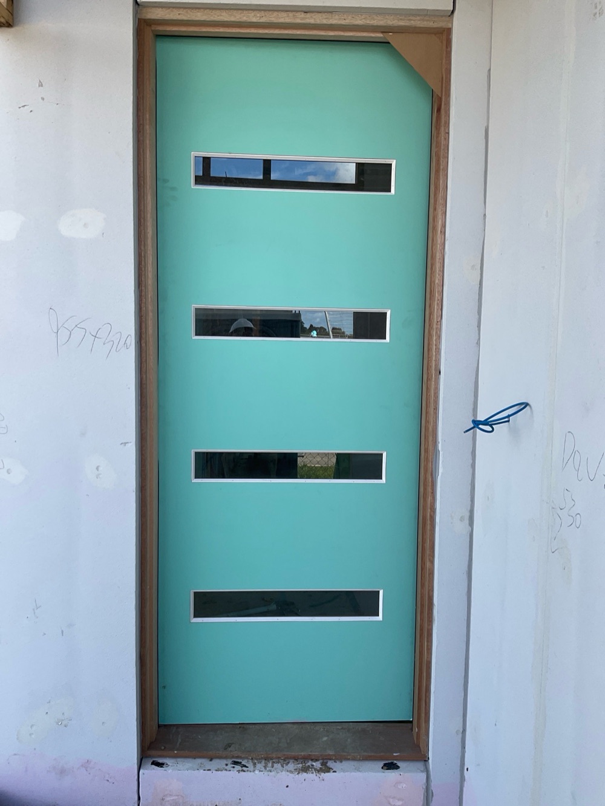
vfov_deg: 61.7
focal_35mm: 29
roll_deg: -0.3
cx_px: 302
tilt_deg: -4.0
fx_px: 676
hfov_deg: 48.2
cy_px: 403
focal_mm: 3
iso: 16
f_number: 1.8
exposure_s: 1/412
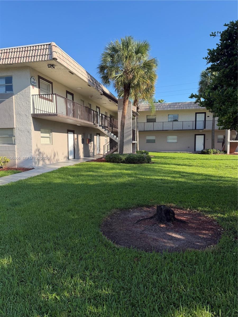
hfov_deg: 56.8
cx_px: 119
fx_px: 220
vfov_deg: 71.6
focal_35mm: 24
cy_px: 158
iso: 80
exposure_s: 1/2000
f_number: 1.78
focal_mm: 6.76
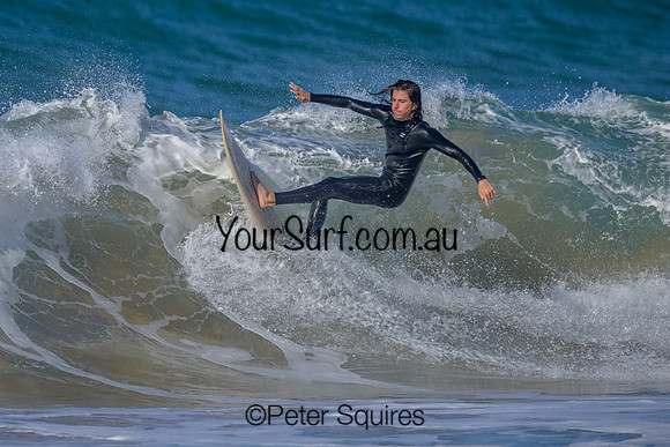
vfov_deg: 1.3
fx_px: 20431
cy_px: 217
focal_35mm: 1098
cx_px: 288
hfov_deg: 1.9
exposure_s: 1/2000
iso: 250
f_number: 6.3
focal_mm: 800
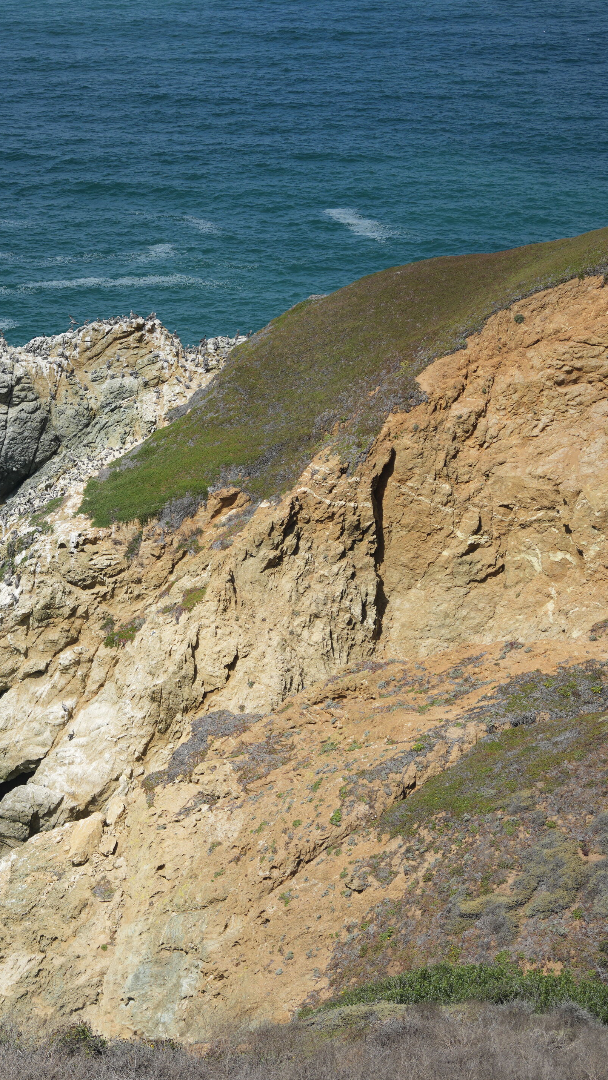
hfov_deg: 15.1
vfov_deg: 26.8
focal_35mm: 79
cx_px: 43
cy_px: 539
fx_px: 2264
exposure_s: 1/1250
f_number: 4.5
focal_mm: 50
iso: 160
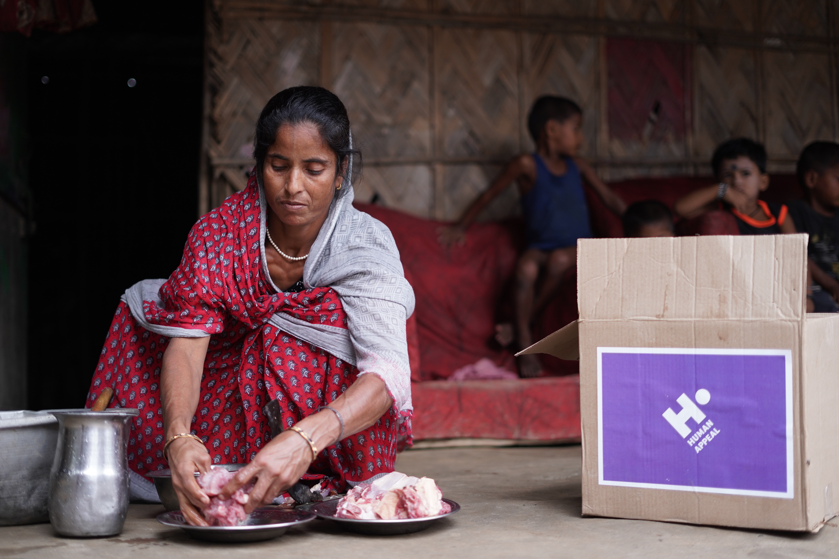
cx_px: 420
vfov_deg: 27.0
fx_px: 1165
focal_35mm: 50
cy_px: 280
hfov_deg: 39.6
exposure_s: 1/125
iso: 400
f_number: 1.8
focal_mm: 50
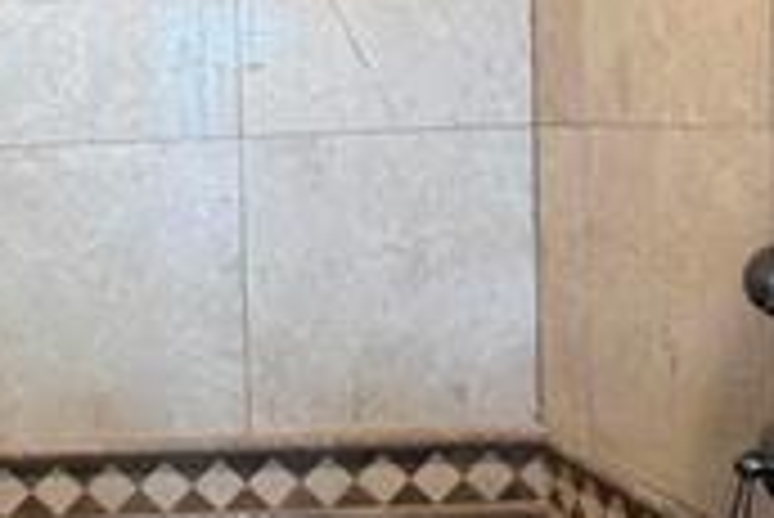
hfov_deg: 28.5
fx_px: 1399
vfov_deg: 20.9
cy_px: 212
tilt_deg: -1.9
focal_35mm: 65
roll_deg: +3.8
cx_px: -50
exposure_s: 1/60
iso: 200
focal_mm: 2.22
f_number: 2.2
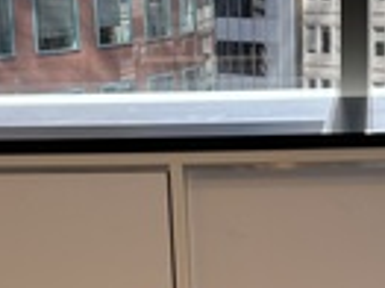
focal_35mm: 99
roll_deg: +2.7
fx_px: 1100
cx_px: 209
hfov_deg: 19.8
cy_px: 319
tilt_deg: -19.5
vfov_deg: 14.6
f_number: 1.6
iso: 64
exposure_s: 1/134
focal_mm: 5.1
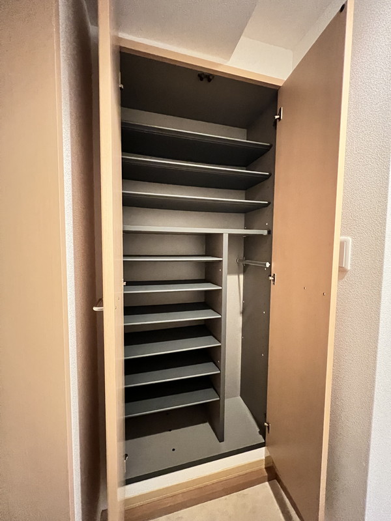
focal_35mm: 13
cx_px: 196
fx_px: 196
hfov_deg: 89.9
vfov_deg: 106.2
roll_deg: -0.2
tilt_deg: -3.1
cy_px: 260
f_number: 1.8
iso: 2000
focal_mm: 1.57
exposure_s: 1/25
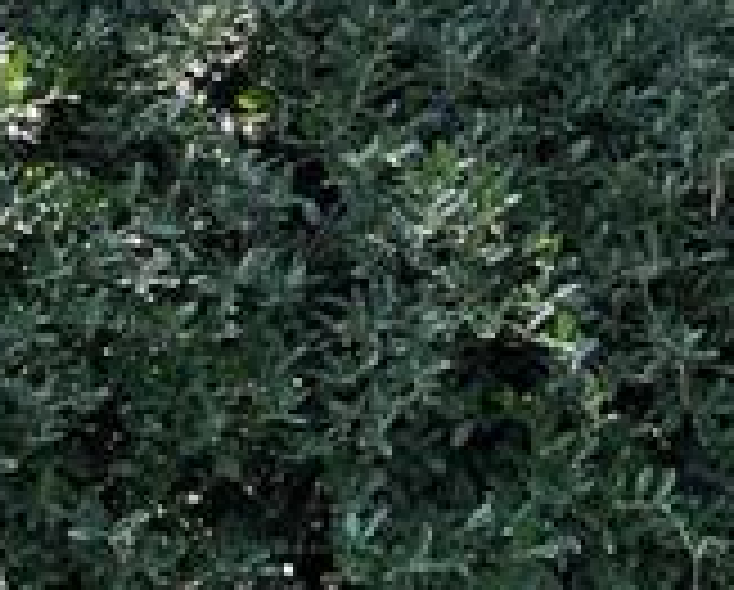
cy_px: -126
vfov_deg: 9.6
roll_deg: -1.1
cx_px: 1040
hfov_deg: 11.7
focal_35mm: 159
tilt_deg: -4.8
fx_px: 3460
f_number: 1.5
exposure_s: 1/252
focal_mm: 5.7
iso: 50
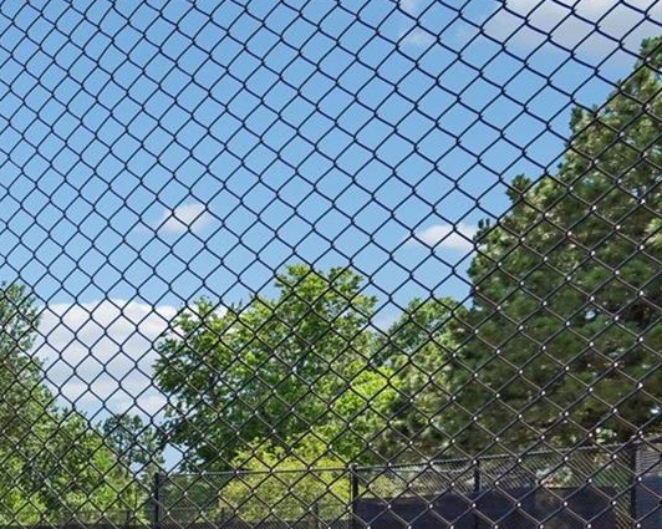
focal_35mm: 49
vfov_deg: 28.4
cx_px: -330
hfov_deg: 26.9
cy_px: 549
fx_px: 968
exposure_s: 1/60
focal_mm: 17.5
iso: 64
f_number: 10
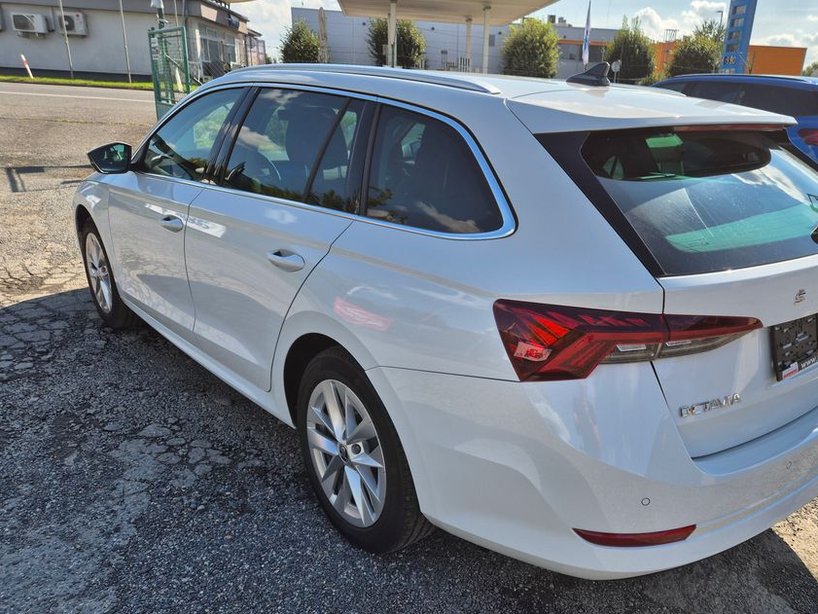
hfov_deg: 63.0
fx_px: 662
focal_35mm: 28
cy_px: 341
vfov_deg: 49.7
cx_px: 481
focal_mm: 5.4
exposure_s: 1/1976
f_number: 1.8
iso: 25
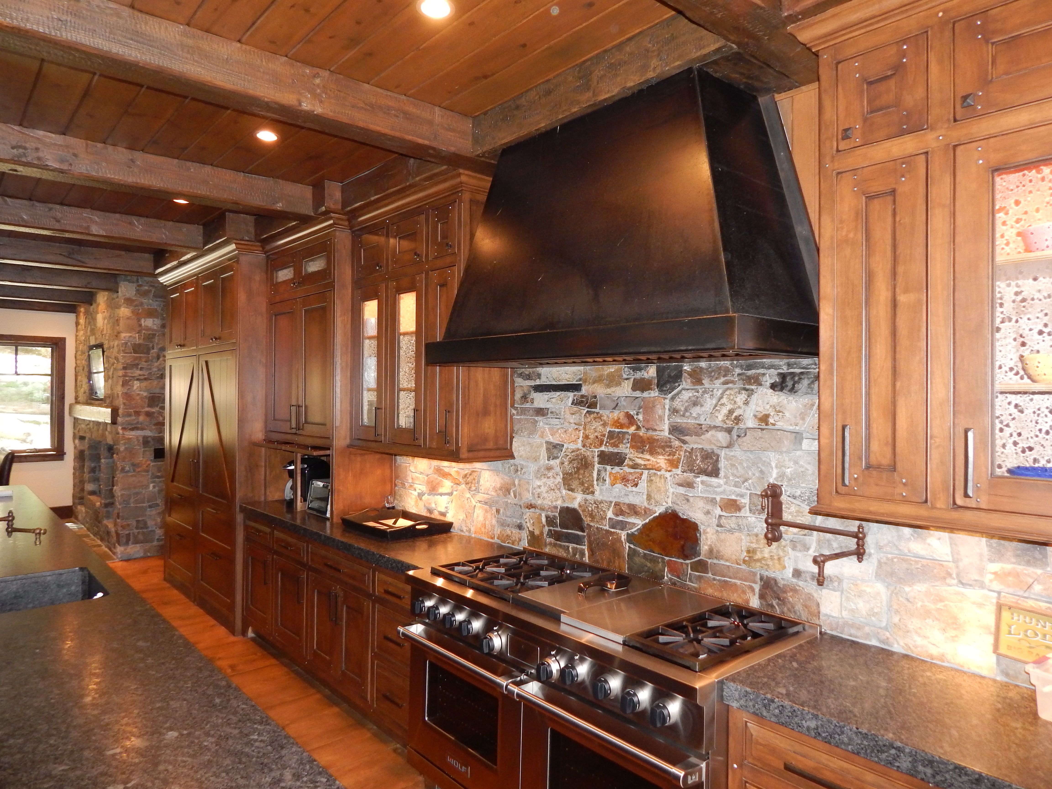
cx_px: 526
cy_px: 394
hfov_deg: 73.9
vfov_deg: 58.9
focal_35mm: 23
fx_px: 699
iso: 360
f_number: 3
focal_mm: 4
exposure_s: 1/30
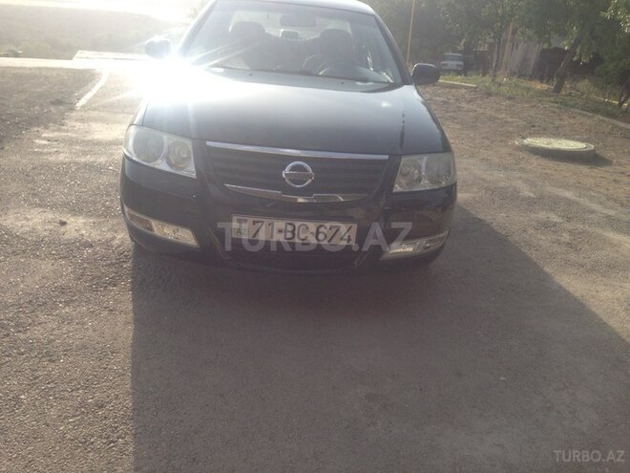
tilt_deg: -21.8
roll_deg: -2.4
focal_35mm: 33
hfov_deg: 55.4
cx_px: 315
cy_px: 236
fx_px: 601
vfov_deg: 42.9
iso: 50
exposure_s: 1/742
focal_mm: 4.12
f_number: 2.4
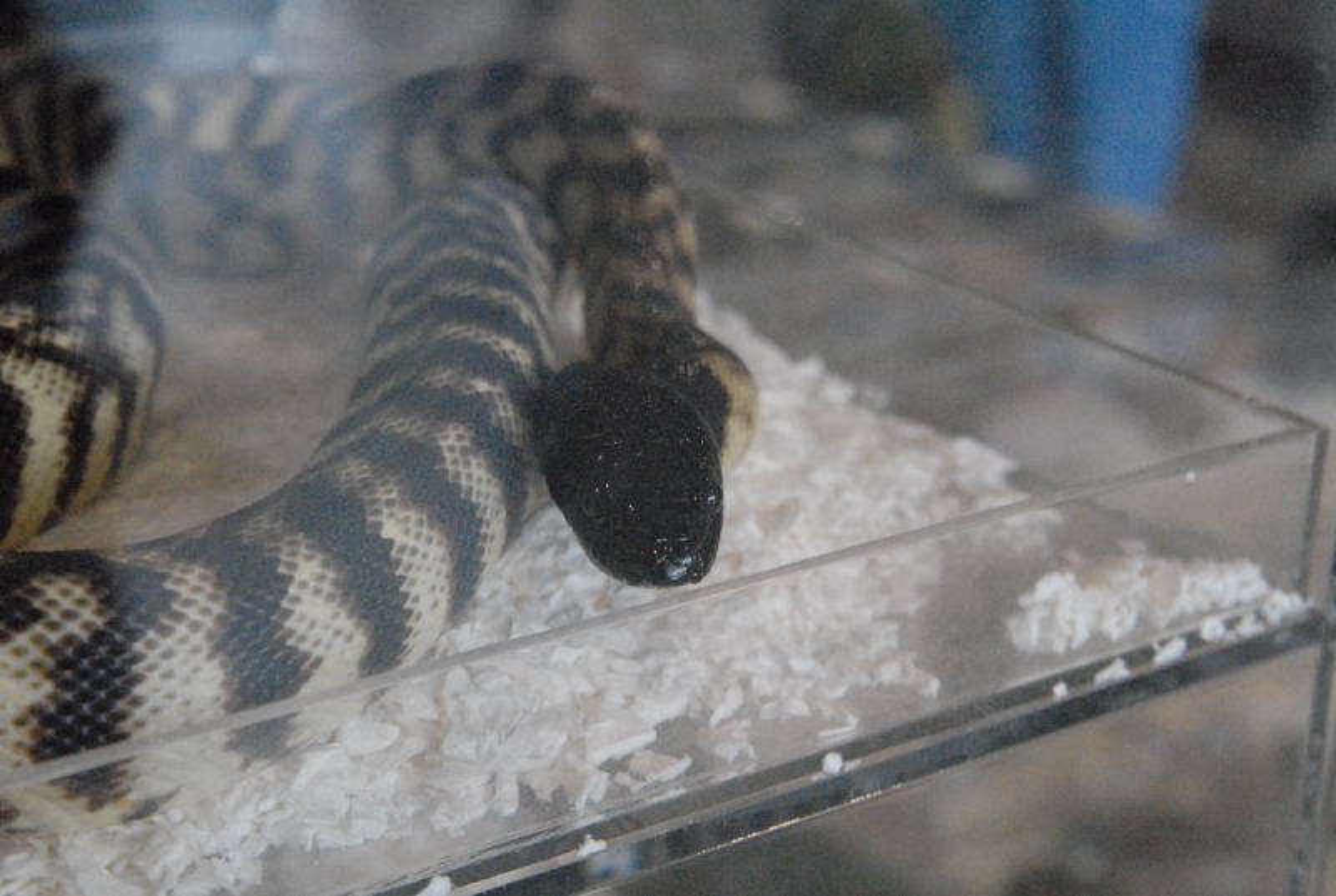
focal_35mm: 78
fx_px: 2901
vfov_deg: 17.6
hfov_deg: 25.9
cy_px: 448
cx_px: 668
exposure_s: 1/320
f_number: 9
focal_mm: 52
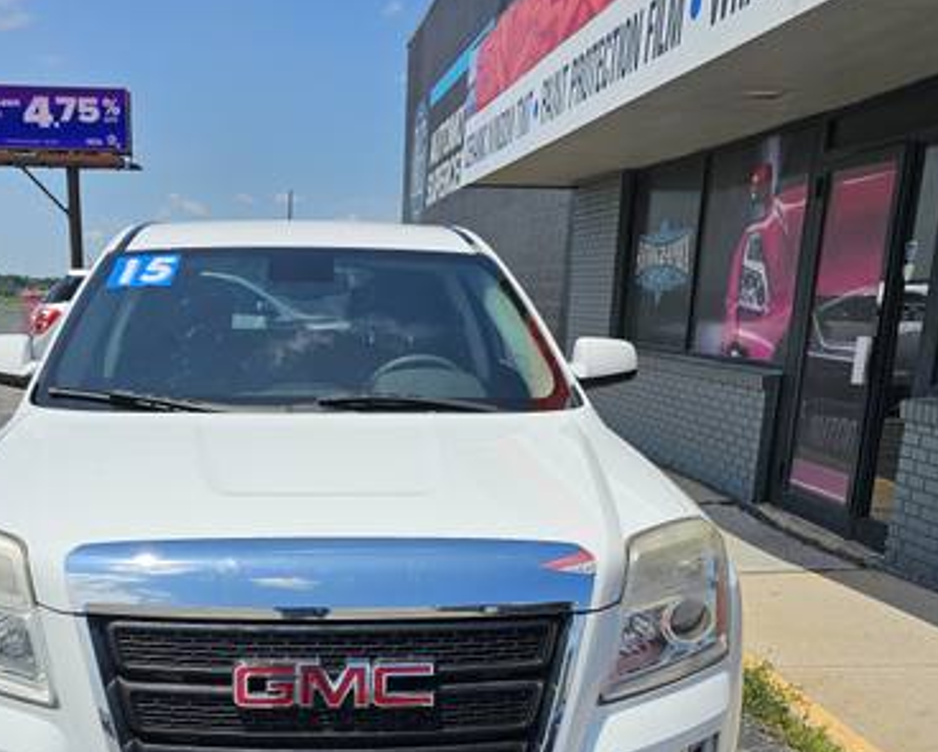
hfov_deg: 46.3
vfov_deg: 37.4
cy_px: 561
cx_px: 334
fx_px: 1084
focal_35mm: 39
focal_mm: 6.3
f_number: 1.7
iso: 10
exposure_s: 1/1641
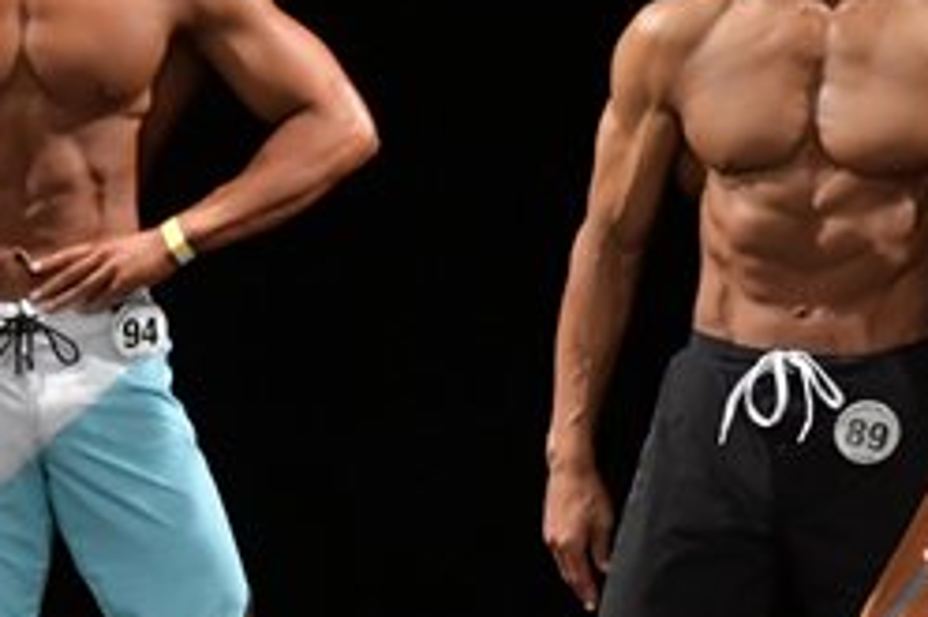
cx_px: 69
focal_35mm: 844
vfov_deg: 1.6
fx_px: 21741
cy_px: 381
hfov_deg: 2.4
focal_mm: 180
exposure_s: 1/400
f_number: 5.6
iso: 3200
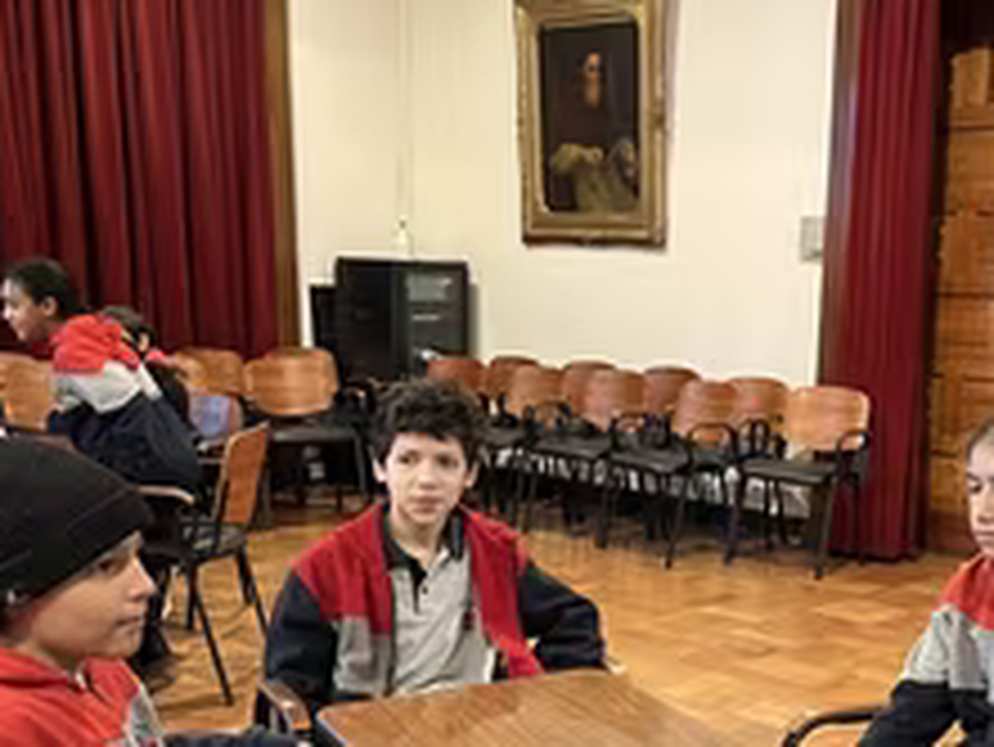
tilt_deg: -13.4
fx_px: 1350
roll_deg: -2.1
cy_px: 603
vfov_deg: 30.1
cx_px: 715
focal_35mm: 47
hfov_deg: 39.6
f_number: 1.6
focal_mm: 5.1
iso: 500
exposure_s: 1/33
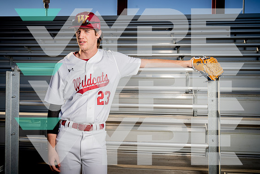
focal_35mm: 35
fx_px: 253
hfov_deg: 54.4
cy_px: 87
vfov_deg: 37.9
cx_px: 130
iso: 125
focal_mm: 35
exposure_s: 1/250
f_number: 9
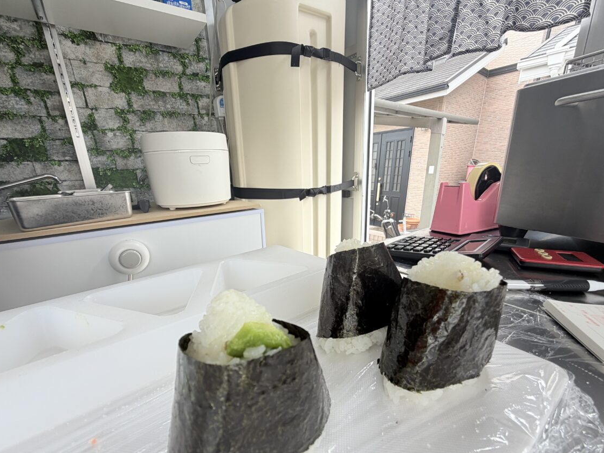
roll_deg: -1.0
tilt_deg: -14.9
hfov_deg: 94.5
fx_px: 279
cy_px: 254
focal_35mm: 16
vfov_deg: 77.8
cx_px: 296
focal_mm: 2.22
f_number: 2.2
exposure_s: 1/180
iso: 40
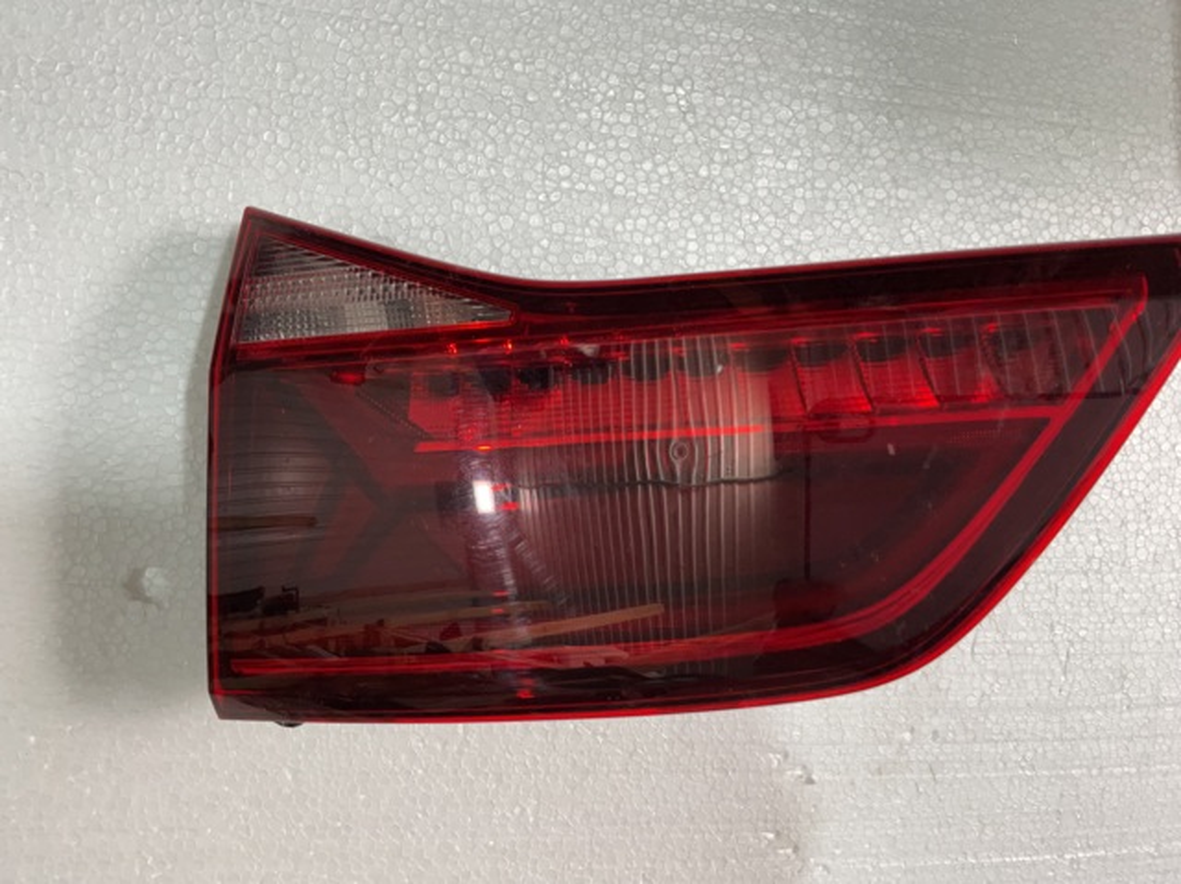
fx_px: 989
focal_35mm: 29
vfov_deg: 48.2
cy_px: 442
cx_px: 590
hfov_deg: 61.7
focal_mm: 3
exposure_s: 1/100
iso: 25
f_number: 1.8
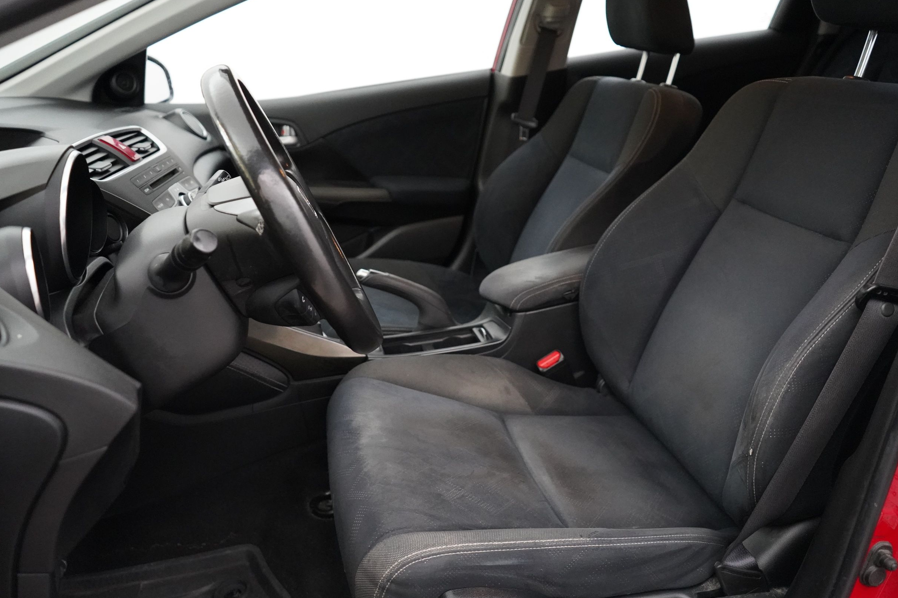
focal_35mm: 29
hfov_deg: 63.6
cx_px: 464
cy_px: 294
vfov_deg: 45.0
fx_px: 723
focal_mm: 28
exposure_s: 1/160
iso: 10000
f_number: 3.5
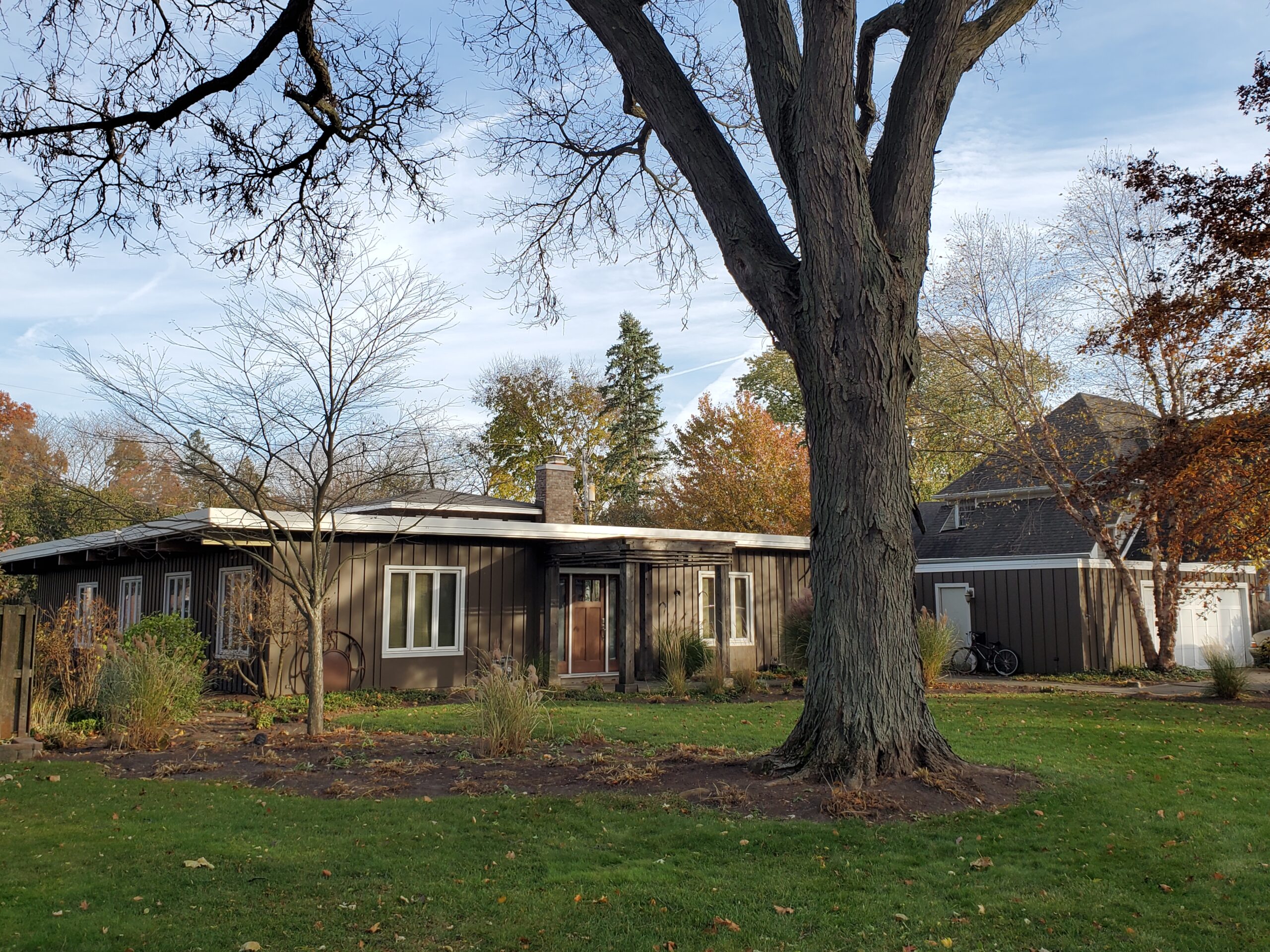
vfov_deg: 53.1
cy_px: 476
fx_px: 954
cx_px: 635
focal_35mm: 26
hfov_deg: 67.3
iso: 50
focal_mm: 4.3
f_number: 2.4
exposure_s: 1/626
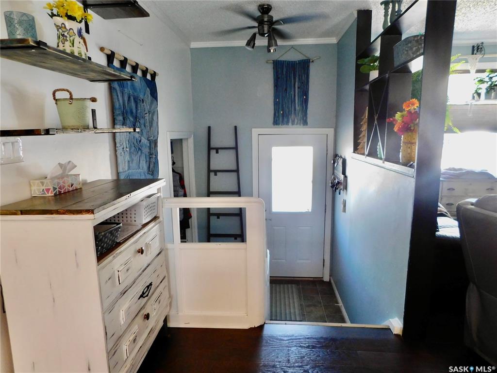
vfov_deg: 58.9
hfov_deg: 73.9
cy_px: 186
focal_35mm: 23
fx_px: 330
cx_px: 248
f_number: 3
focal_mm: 4
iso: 250
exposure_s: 1/30
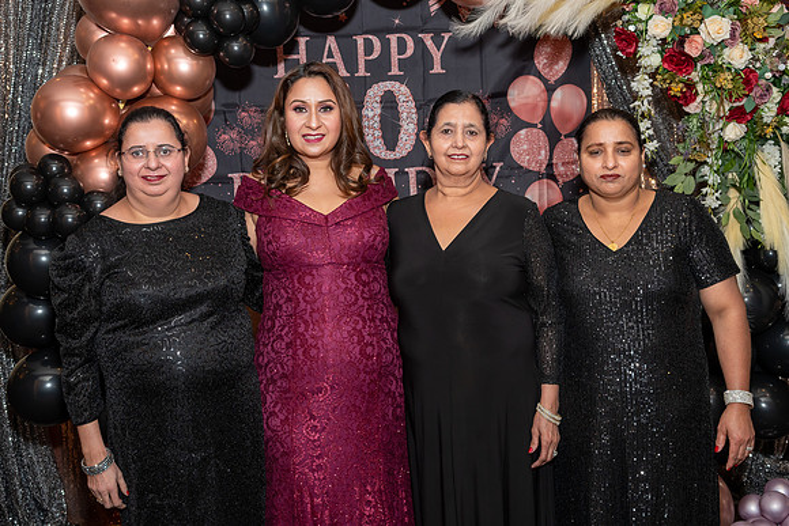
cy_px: 253
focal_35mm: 44
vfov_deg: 30.8
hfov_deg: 44.9
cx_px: 386
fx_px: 956
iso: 400
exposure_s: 1/250
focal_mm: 28
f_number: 5.6
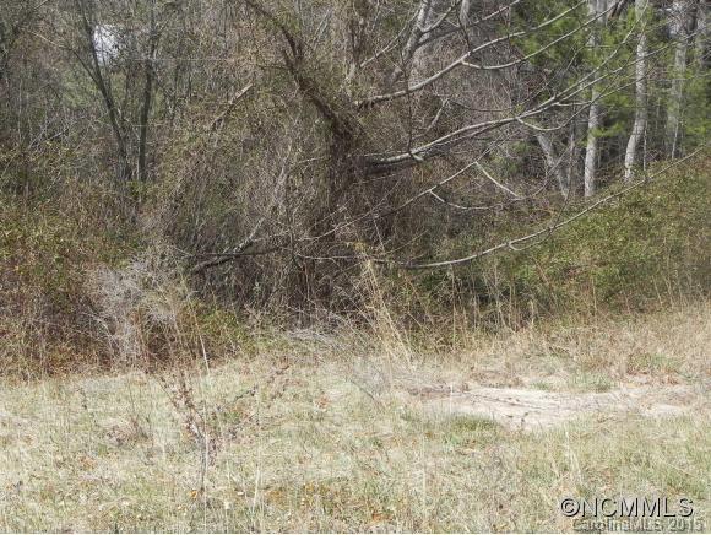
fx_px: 2652
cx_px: 356
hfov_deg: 15.3
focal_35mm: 129
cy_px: 268
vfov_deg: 11.5
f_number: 6.3
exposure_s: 1/405
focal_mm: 23
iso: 160
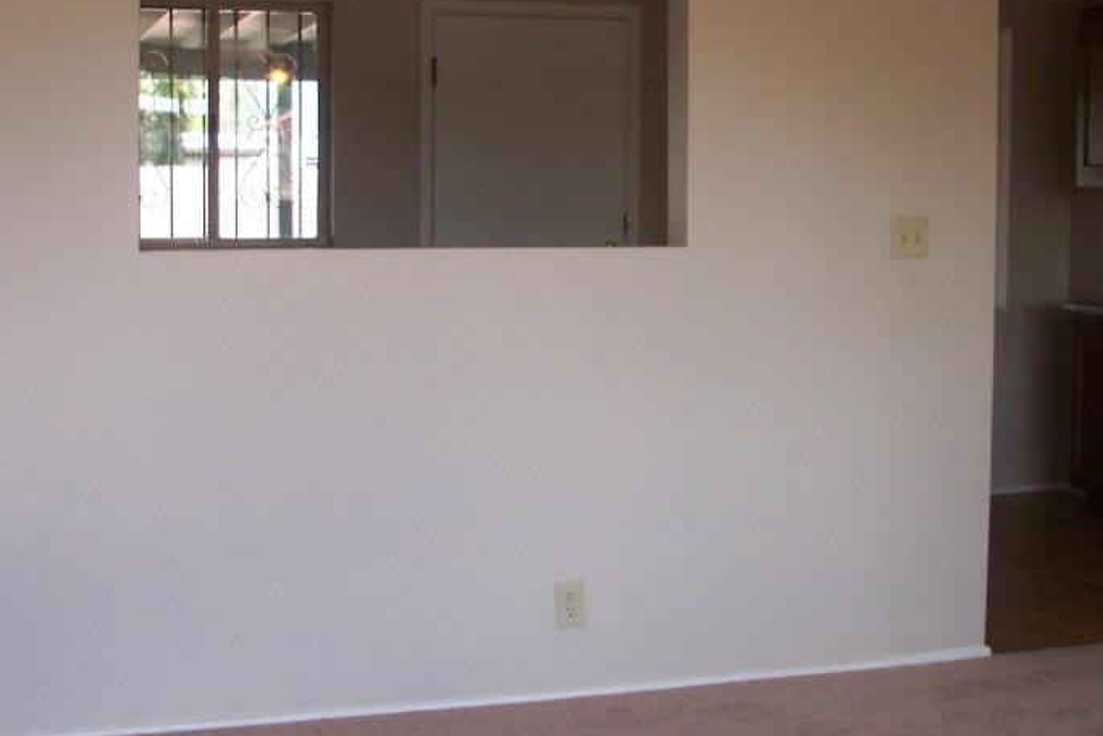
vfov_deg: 23.0
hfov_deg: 33.9
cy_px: 273
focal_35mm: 59
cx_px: 502
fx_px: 1808
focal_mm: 7.5
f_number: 2.8
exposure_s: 1/90
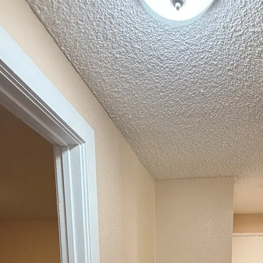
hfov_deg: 49.8
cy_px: 319
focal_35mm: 32
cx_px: 185
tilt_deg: -7.8
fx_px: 275
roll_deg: -0.7
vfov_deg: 37.7
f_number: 2.2
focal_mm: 2.22
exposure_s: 1/120
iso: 320
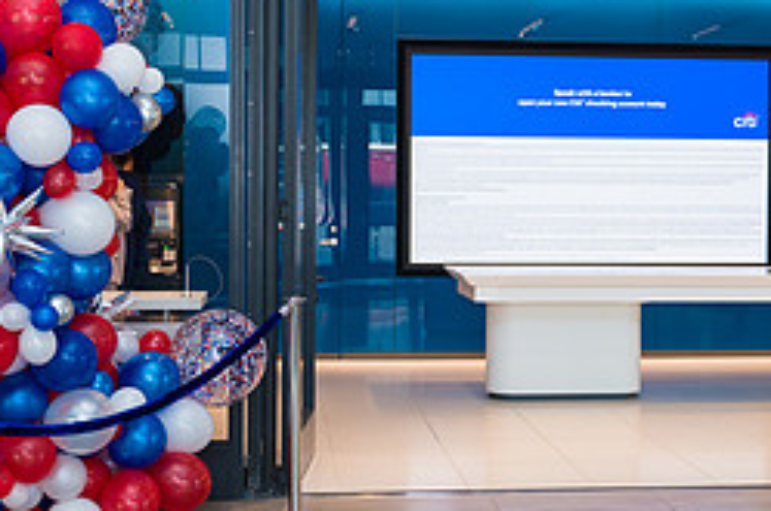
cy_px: 204
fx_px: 1197
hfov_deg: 35.7
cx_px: 409
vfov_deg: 24.1
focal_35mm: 56
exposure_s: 1/200
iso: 400
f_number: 4
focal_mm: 24
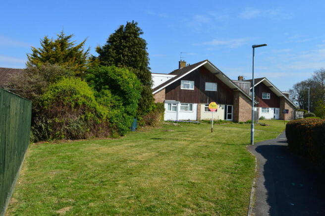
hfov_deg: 67.4
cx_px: 162
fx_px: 244
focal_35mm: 27
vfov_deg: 47.8
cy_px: 108
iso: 320
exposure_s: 1/500
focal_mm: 18
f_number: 11
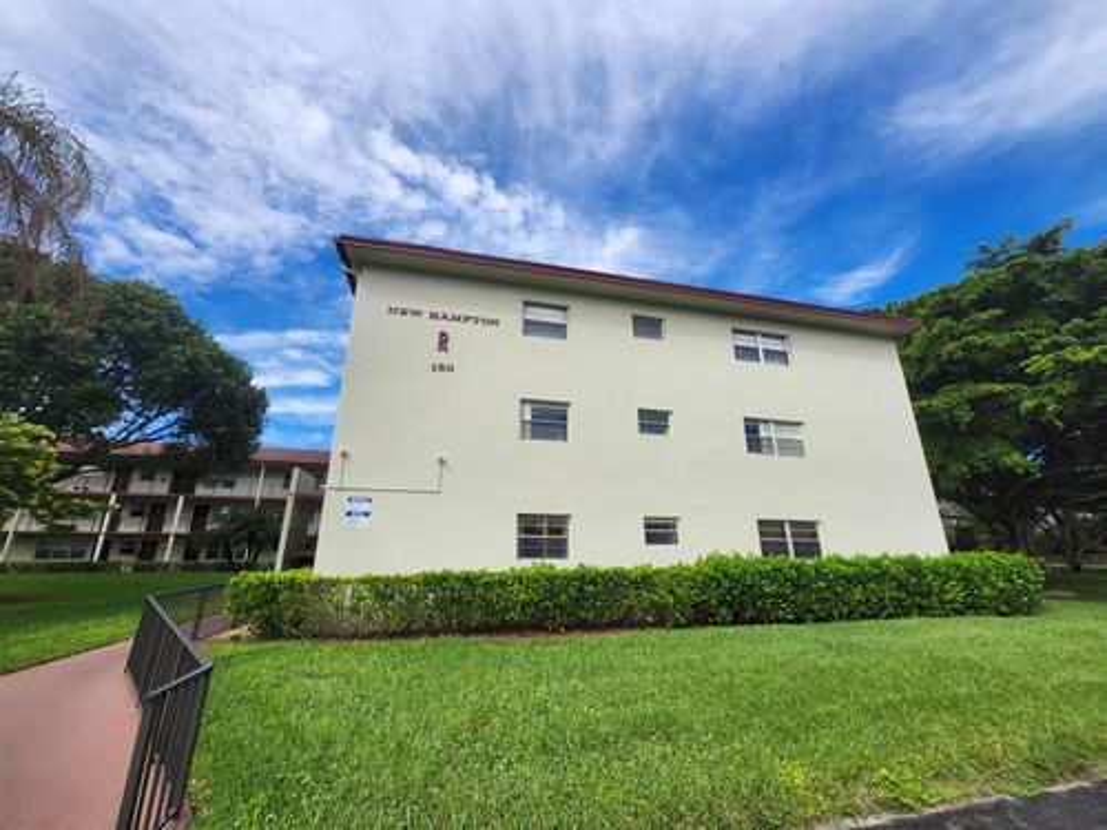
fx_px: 416
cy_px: 415
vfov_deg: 89.9
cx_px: 554
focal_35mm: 13
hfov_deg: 106.2
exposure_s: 1/1437
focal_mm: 1.74
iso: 40
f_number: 2.2
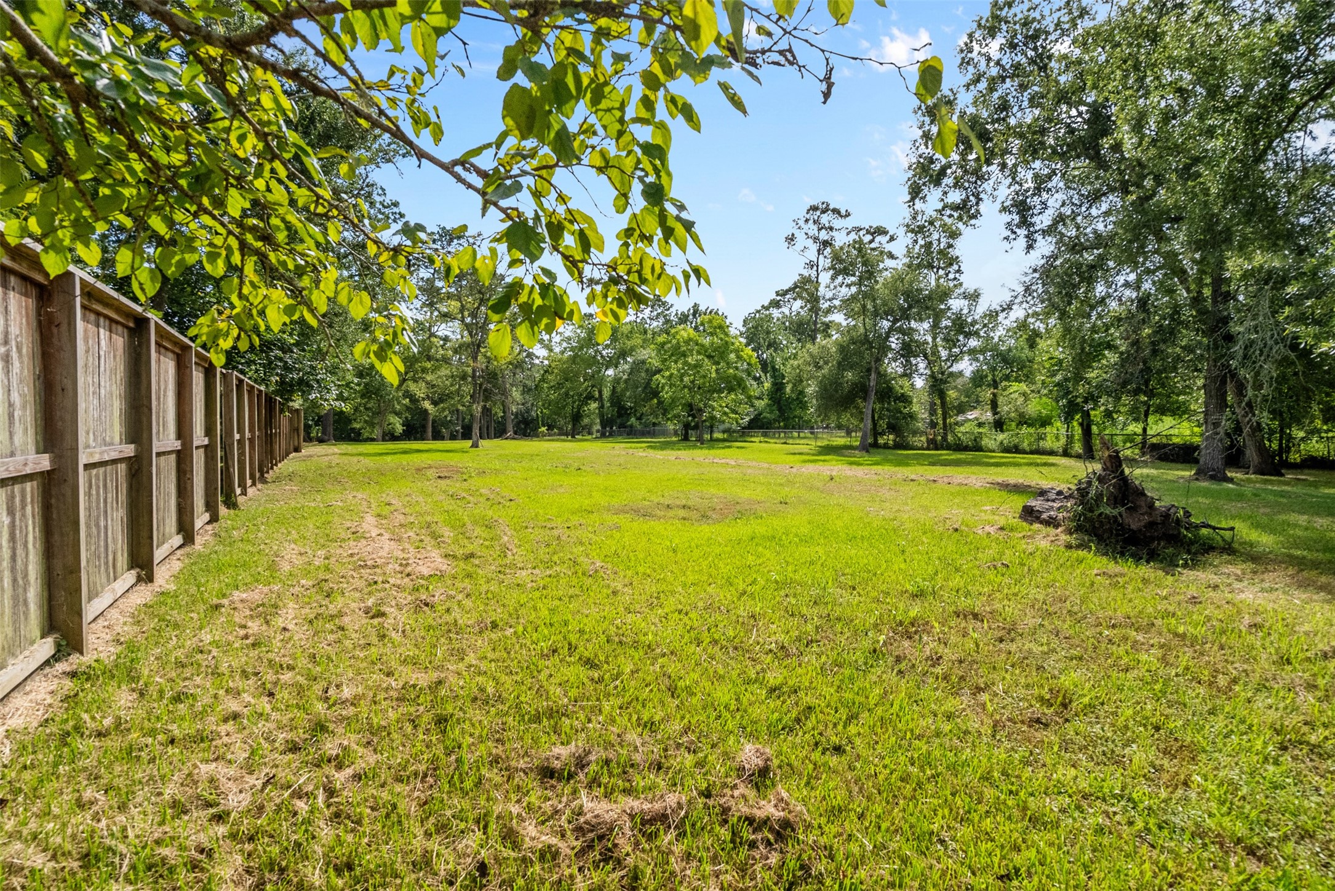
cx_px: 668
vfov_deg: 73.8
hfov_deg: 96.7
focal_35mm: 16
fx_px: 594
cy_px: 446
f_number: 9
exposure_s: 1/8000
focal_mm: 16
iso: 3200
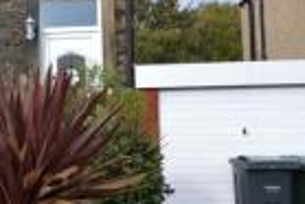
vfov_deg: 23.1
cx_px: -5
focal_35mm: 59
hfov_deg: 31.3
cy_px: 95
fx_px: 499
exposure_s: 1/160
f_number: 6.3
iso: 100
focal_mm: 11.5
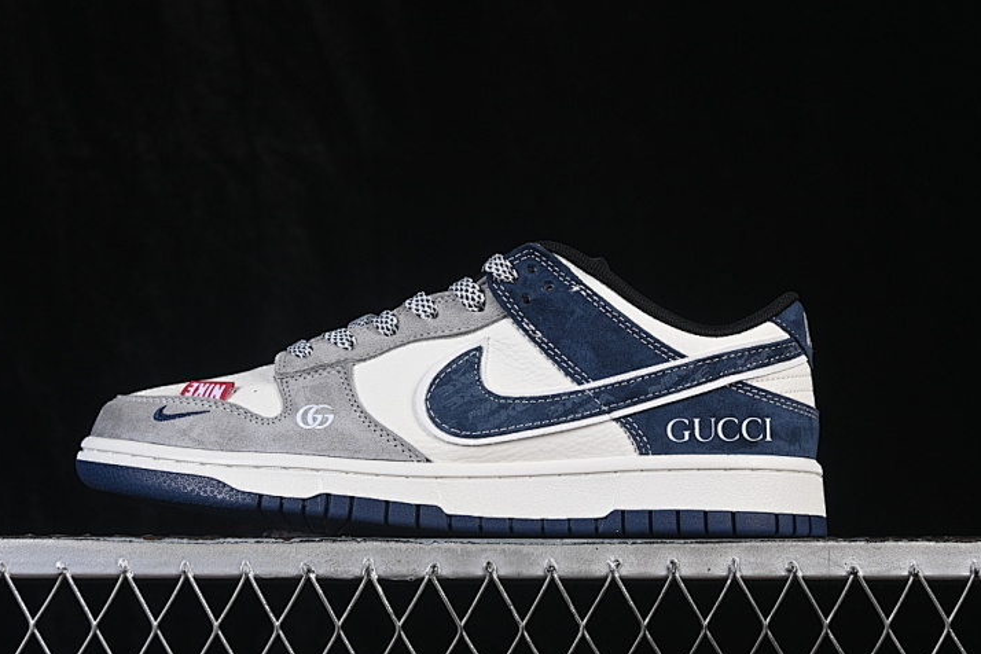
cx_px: 469
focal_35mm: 84
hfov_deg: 24.2
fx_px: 2289
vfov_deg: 16.3
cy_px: 310
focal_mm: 50
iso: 160
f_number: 8
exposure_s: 1/80
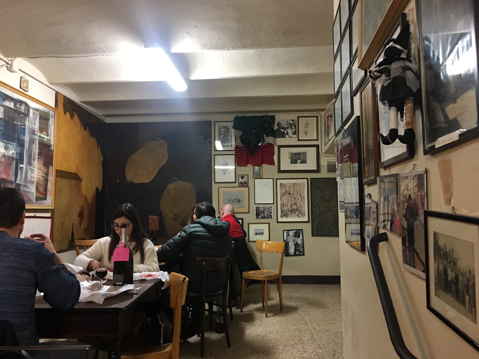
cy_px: 180
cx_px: 240
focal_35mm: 29
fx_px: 401
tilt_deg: +4.0
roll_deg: +1.0
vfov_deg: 48.2
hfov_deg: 61.7
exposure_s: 1/10
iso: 80
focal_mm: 4.15
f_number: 2.2
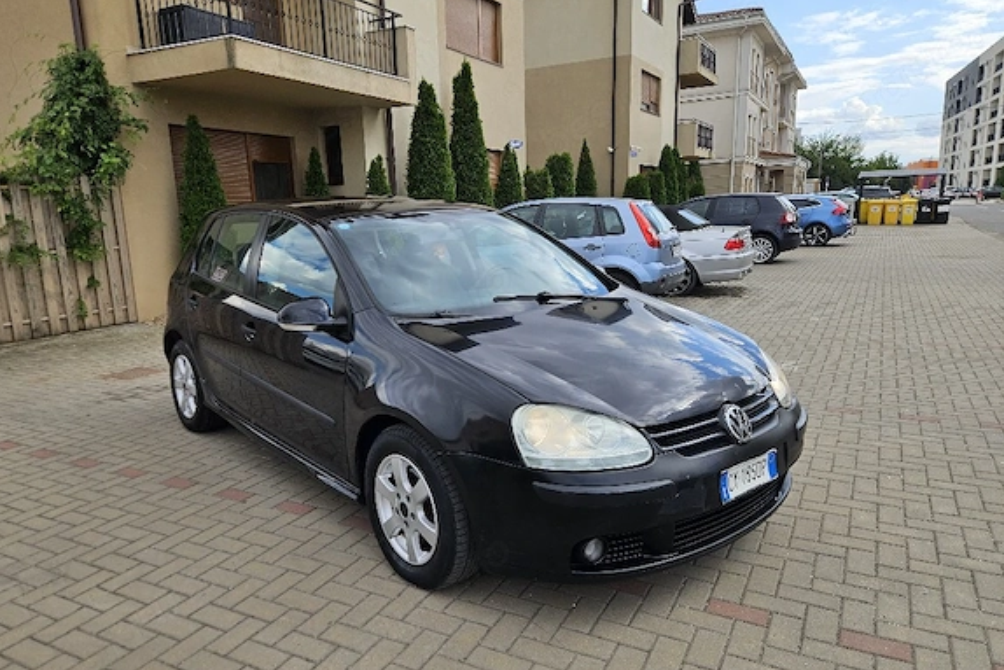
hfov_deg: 71.5
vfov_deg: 51.3
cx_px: 483
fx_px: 697
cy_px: 360
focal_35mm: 25
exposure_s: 1/1111
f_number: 1.8
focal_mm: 5.4
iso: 25
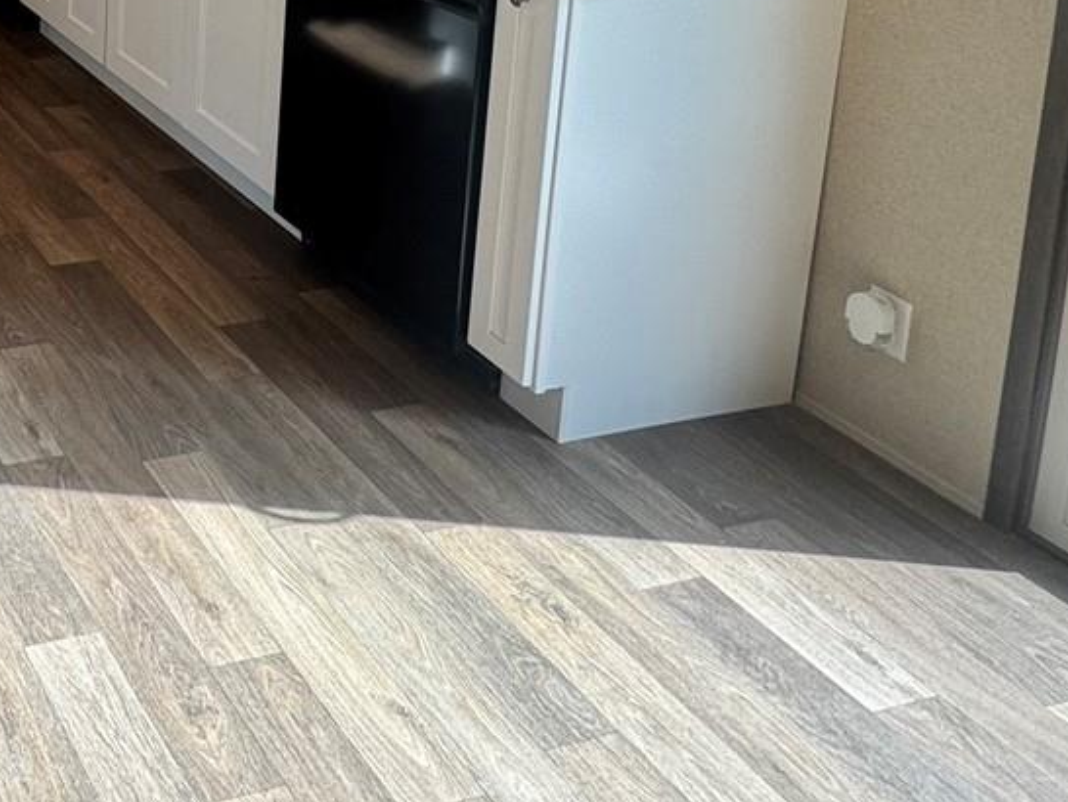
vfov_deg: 29.3
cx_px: -186
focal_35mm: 41
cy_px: -203
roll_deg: -0.2
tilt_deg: -8.7
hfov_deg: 36.4
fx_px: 1266
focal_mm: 2.22
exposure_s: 1/120
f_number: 2.2
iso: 100
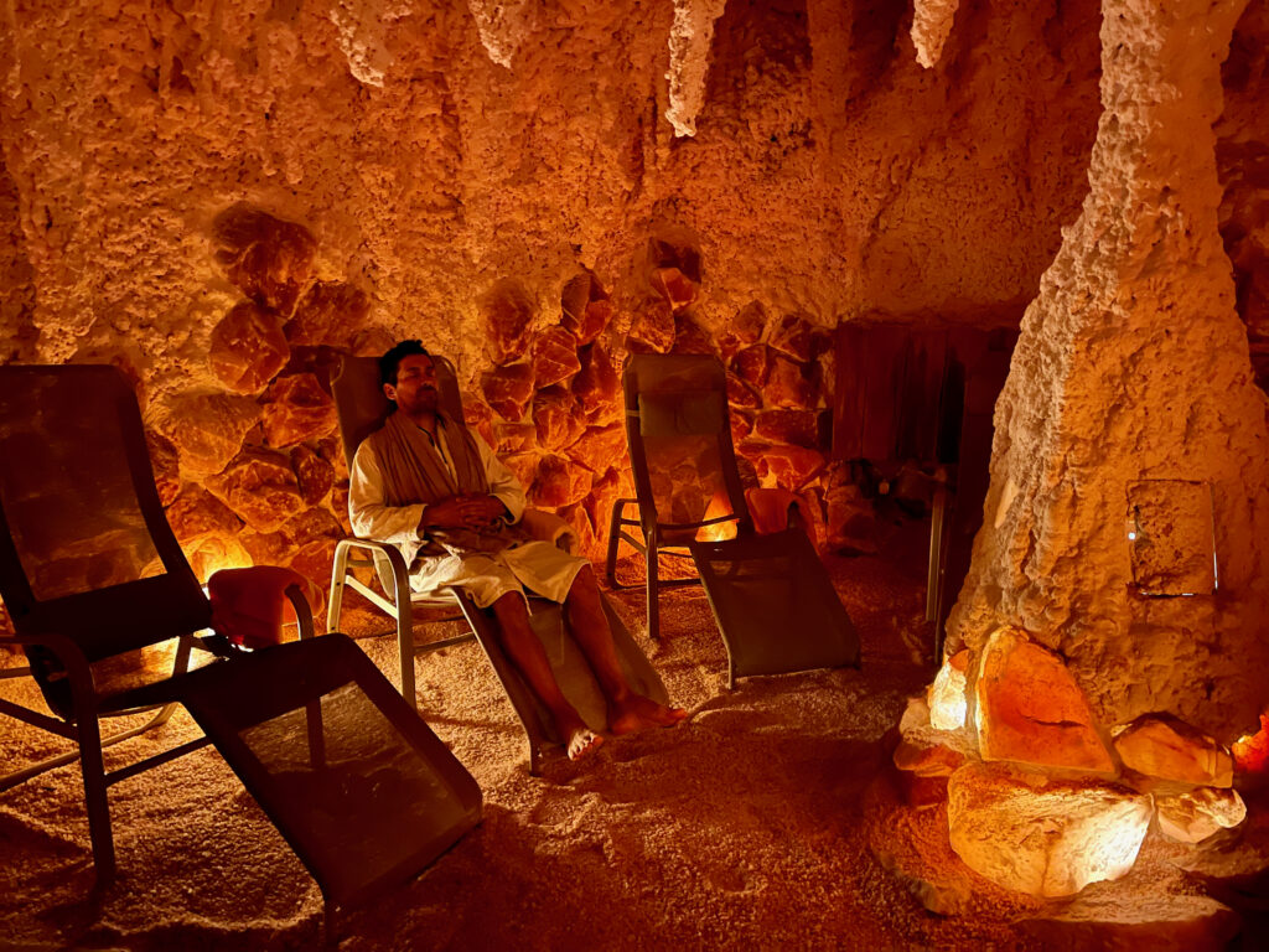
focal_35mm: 26
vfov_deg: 53.1
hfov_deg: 67.3
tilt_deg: -8.9
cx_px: 634
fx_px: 953
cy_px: 476
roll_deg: -0.7
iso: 2500
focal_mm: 5.1
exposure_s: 1/17
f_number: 1.6
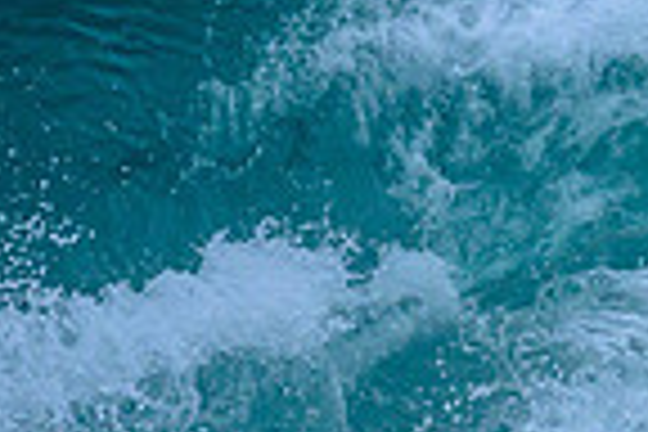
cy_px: 160
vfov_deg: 0.4
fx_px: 63157
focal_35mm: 3509
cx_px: 1135
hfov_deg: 0.6
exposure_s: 1/3200
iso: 1250
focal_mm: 800
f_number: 6.3
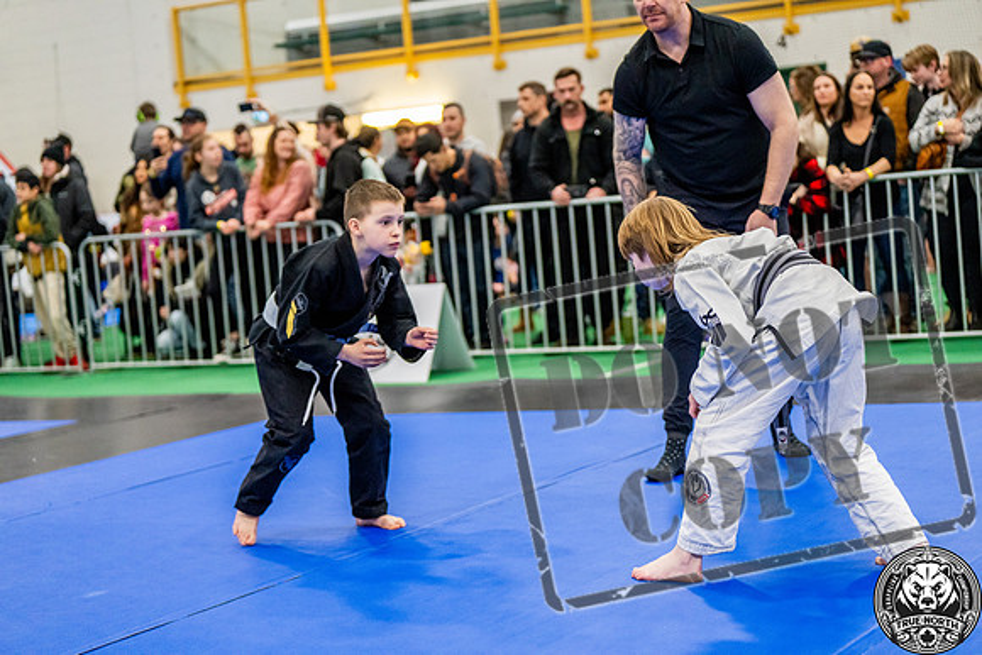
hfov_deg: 28.8
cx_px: 491
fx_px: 1910
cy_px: 328
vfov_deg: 19.5
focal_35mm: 70
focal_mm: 70
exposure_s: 1/500
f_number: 2.8
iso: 4000
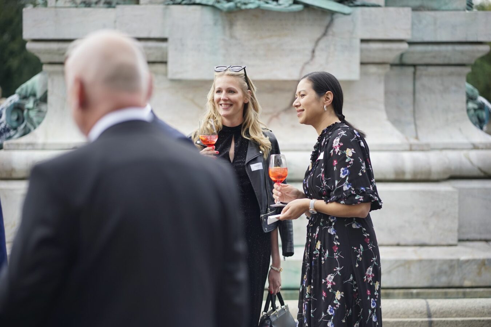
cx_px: 246
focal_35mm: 85
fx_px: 1159
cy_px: 164
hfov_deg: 23.9
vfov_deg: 16.1
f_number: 2
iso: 200
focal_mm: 85
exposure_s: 1/250
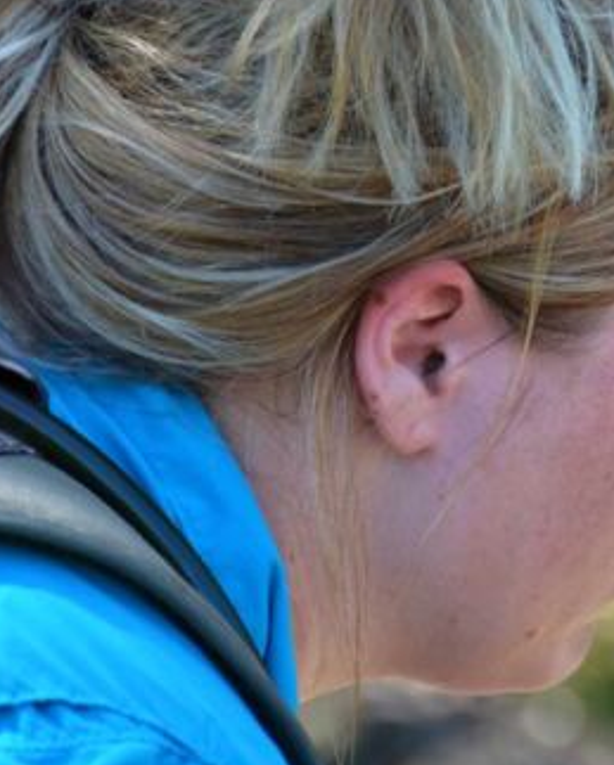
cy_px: 366
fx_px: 12612
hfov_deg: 2.8
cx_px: 619
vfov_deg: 3.5
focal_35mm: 556
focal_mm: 200
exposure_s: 1/125
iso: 250
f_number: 5.6
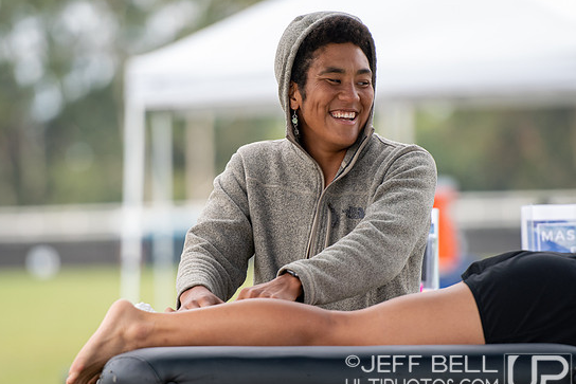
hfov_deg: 6.4
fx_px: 5121
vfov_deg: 4.3
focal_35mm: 320
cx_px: 275
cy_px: 203
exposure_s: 1/500
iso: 400
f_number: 2.8
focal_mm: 200
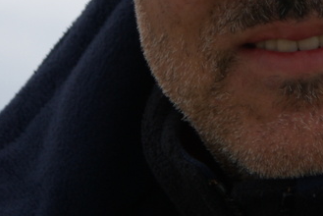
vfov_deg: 2.9
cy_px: -84
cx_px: 310
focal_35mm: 467
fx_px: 4194
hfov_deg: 4.4
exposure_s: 1/180
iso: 100
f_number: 6.7
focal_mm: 100
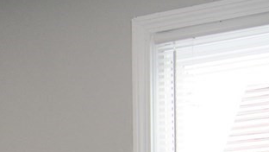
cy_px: 325
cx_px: -15
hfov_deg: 18.3
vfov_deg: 9.8
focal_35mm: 113
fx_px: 810
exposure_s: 1/80
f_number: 4.5
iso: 400
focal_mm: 11
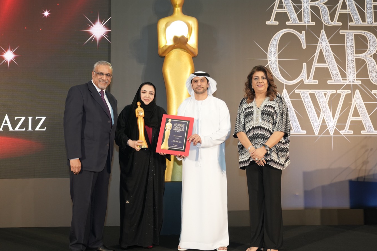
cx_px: 177
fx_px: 398
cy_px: 125
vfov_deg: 35.1
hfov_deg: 50.7
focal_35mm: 38
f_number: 4
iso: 1250
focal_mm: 32
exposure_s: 1/160
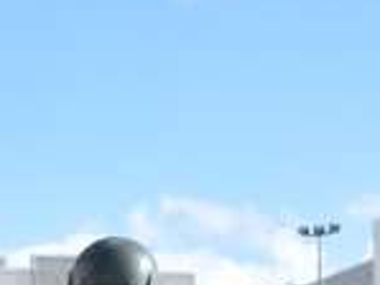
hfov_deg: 9.9
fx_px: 2158
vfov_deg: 7.2
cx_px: -110
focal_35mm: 196
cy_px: 606
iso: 400
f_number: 5
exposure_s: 1/1250
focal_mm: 27
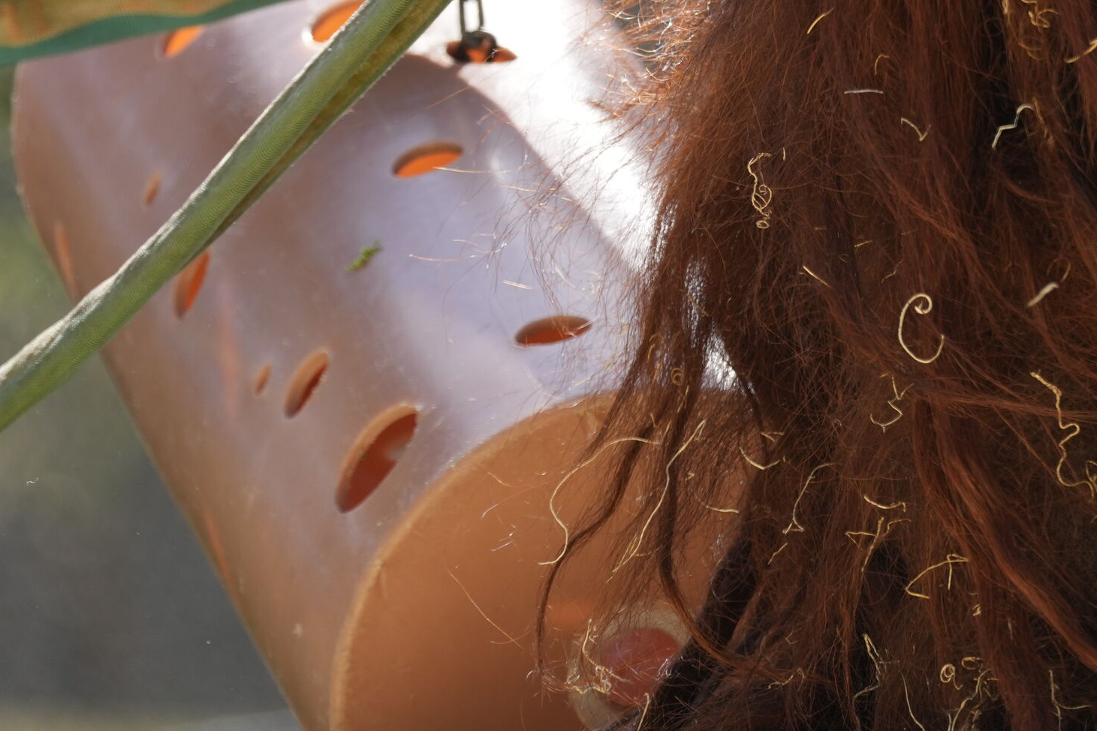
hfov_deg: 2.5
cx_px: 1379
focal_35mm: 810
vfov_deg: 1.7
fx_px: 24681
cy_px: -137
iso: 250
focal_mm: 274
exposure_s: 1/400
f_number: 4.5
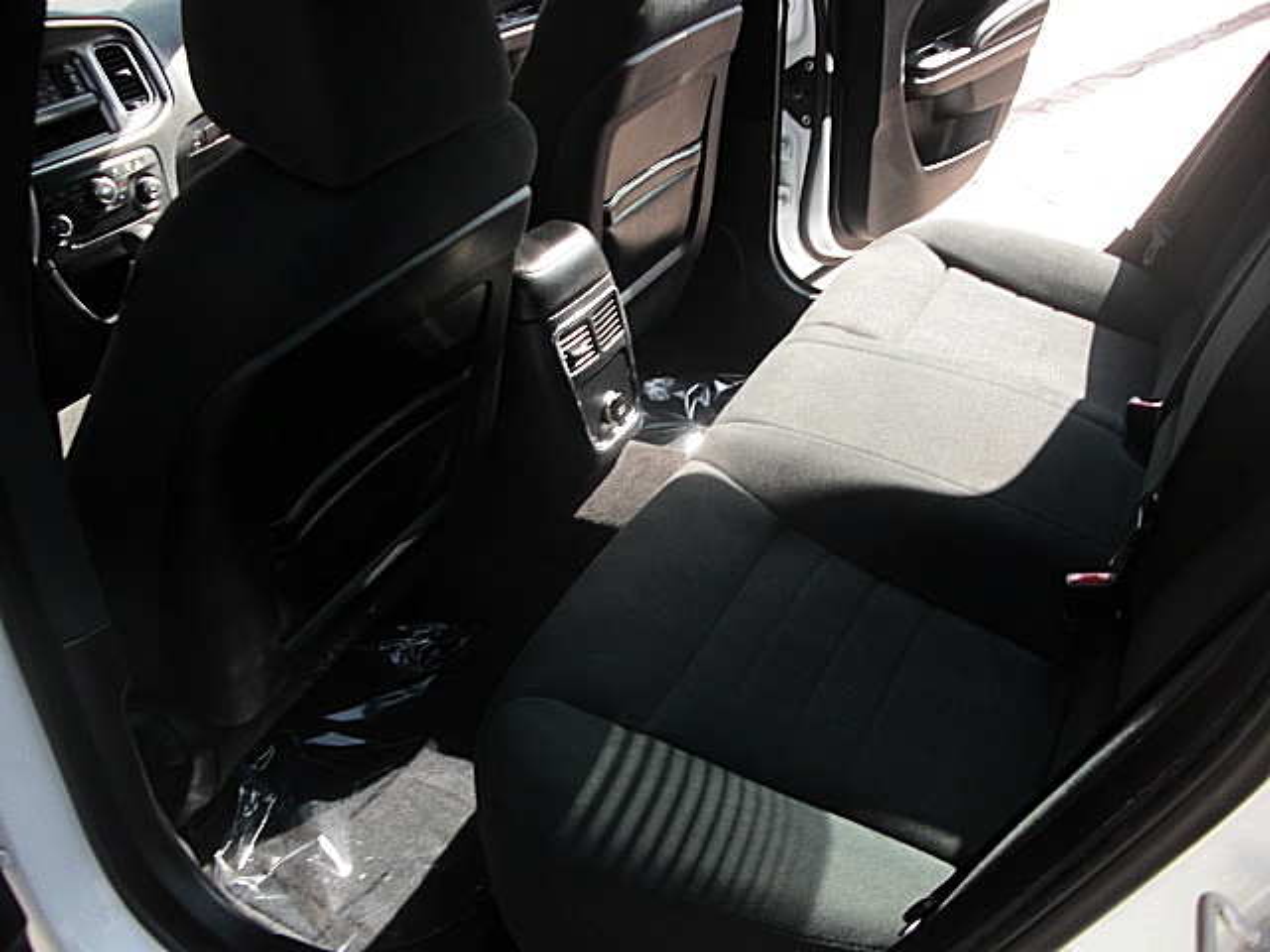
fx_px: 1321
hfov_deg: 51.4
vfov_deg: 39.7
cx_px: 635
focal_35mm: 36
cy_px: 476
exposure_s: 1/125
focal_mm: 6.3
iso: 50
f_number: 2.8
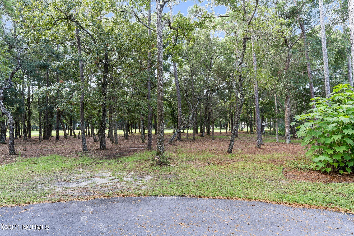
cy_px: 118
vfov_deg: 55.1
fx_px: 226
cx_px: 177
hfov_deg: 76.1
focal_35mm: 23
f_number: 7.1
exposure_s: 1/30
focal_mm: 23
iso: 250
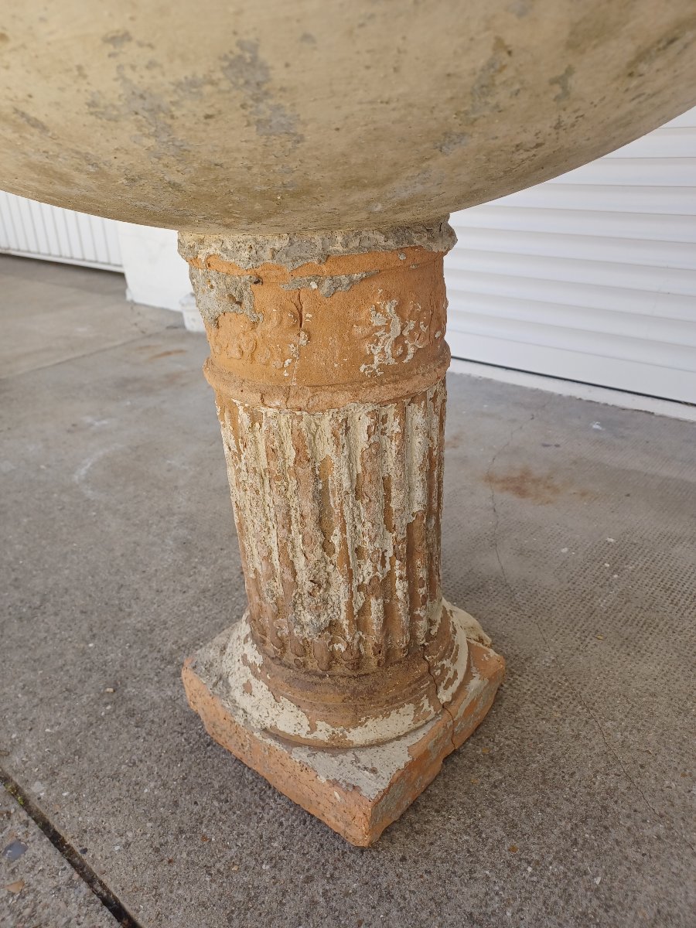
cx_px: 348
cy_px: 464
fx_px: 670
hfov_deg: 54.9
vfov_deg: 69.4
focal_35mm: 25
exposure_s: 1/100
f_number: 1.8
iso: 40
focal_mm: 4.6
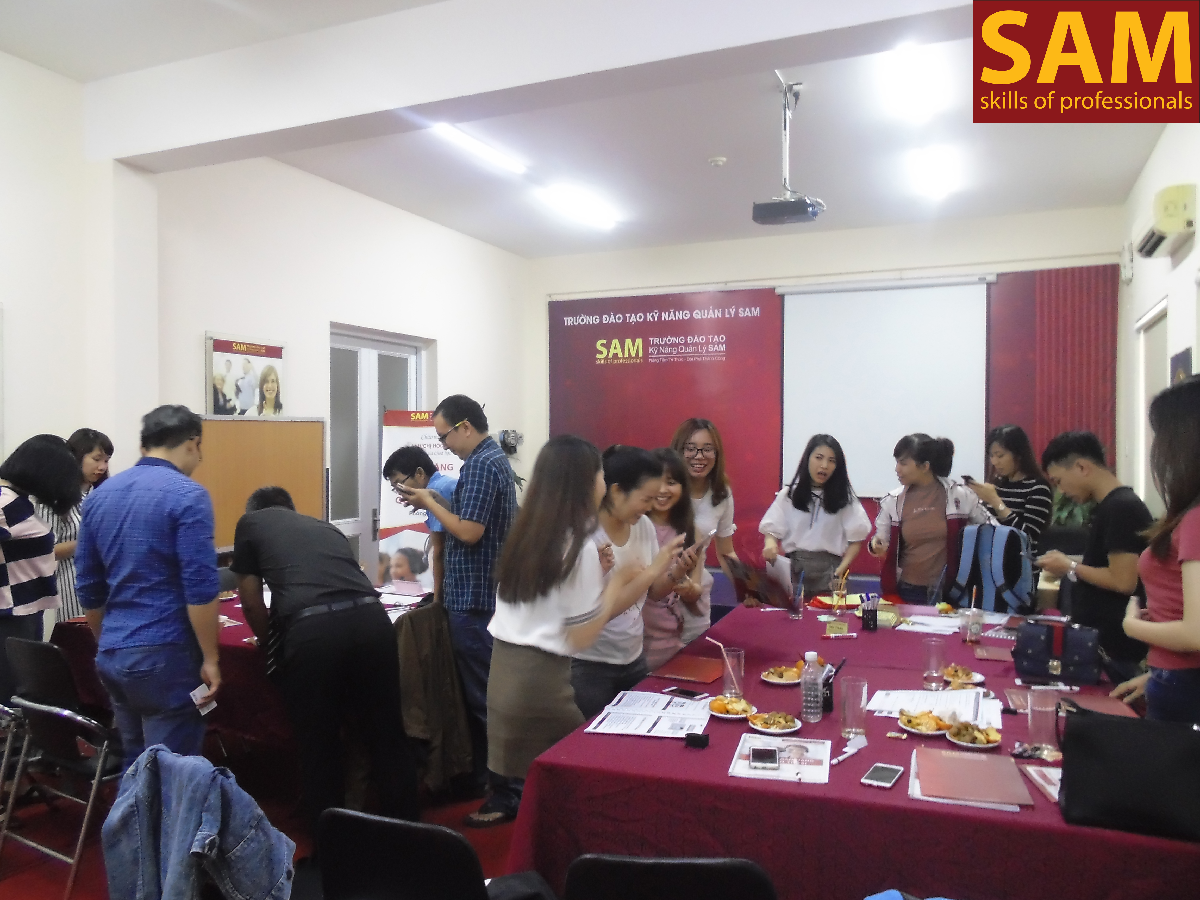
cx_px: 600
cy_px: 450
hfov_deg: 67.3
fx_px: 901
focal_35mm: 26
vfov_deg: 53.1
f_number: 3.5
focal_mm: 4.6
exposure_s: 1/20
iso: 400
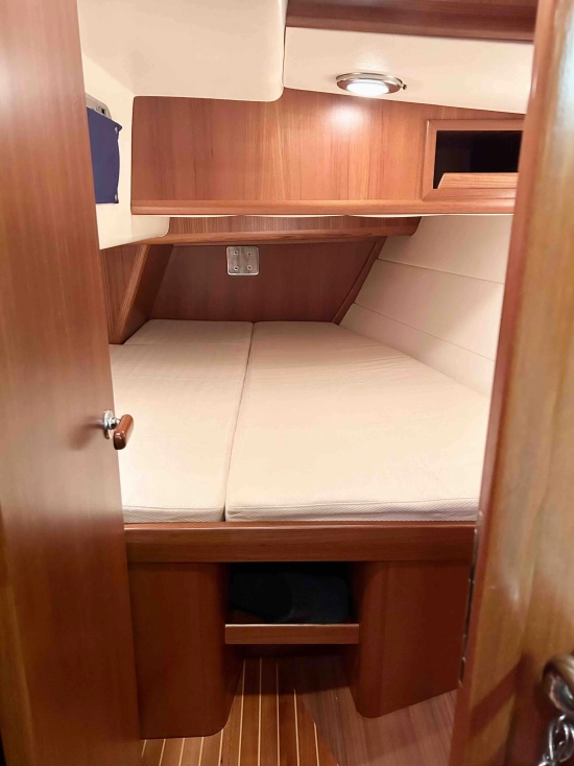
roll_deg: -2.4
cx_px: 287
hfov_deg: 53.0
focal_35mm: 26
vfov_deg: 67.3
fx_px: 575
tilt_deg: -17.1
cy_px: 383
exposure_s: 1/47
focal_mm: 5.7
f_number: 1.5
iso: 500
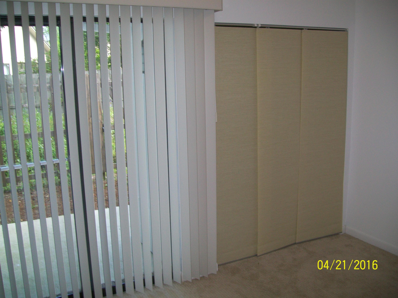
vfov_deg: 41.8
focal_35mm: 34
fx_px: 391
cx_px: 199
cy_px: 149
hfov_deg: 54.0
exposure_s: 1/60
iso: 64
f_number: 2.7
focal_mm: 6.1
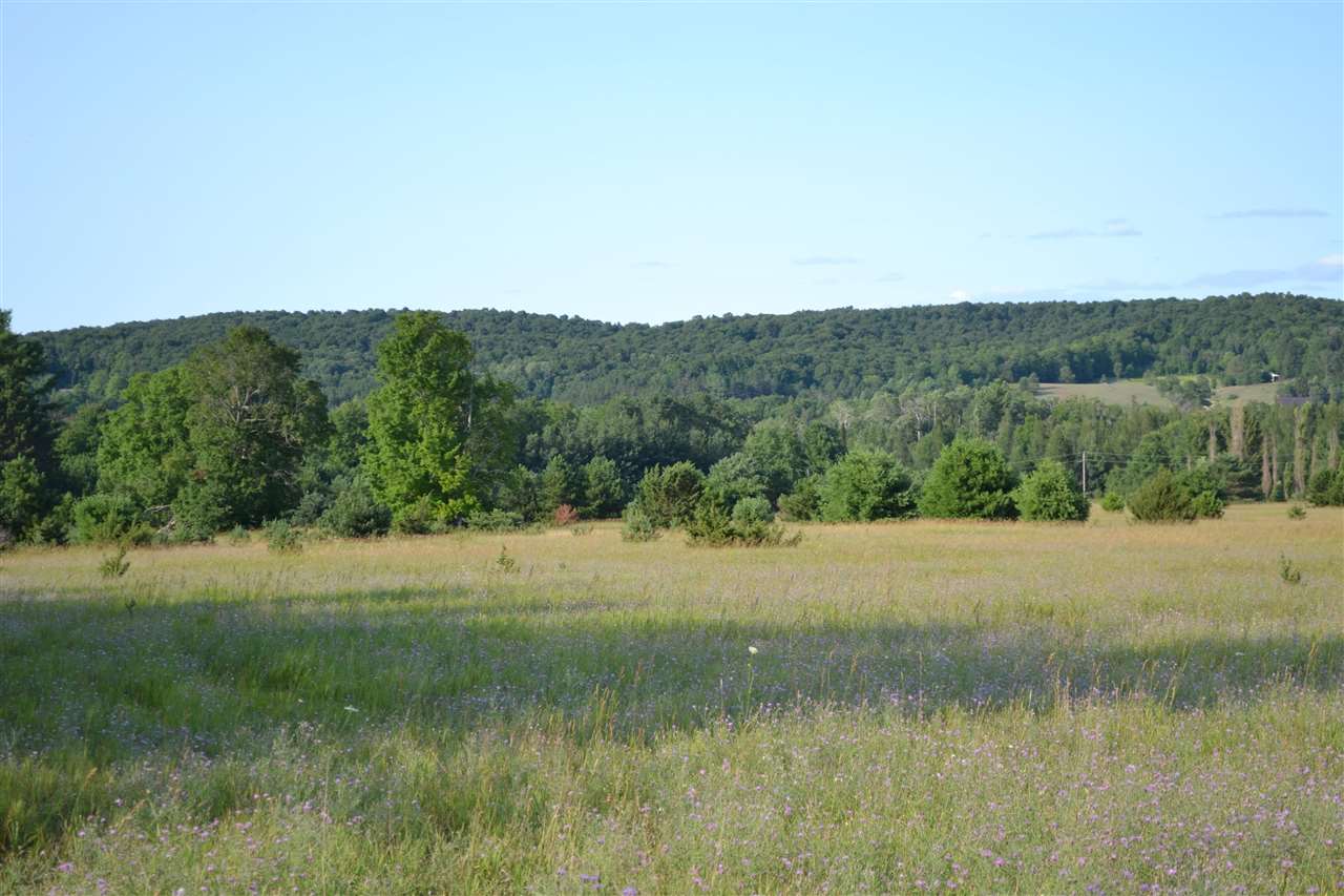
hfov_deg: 24.6
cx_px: 672
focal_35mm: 82
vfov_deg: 16.5
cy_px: 448
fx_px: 3079
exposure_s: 1/160
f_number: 6.3
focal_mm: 55
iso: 100
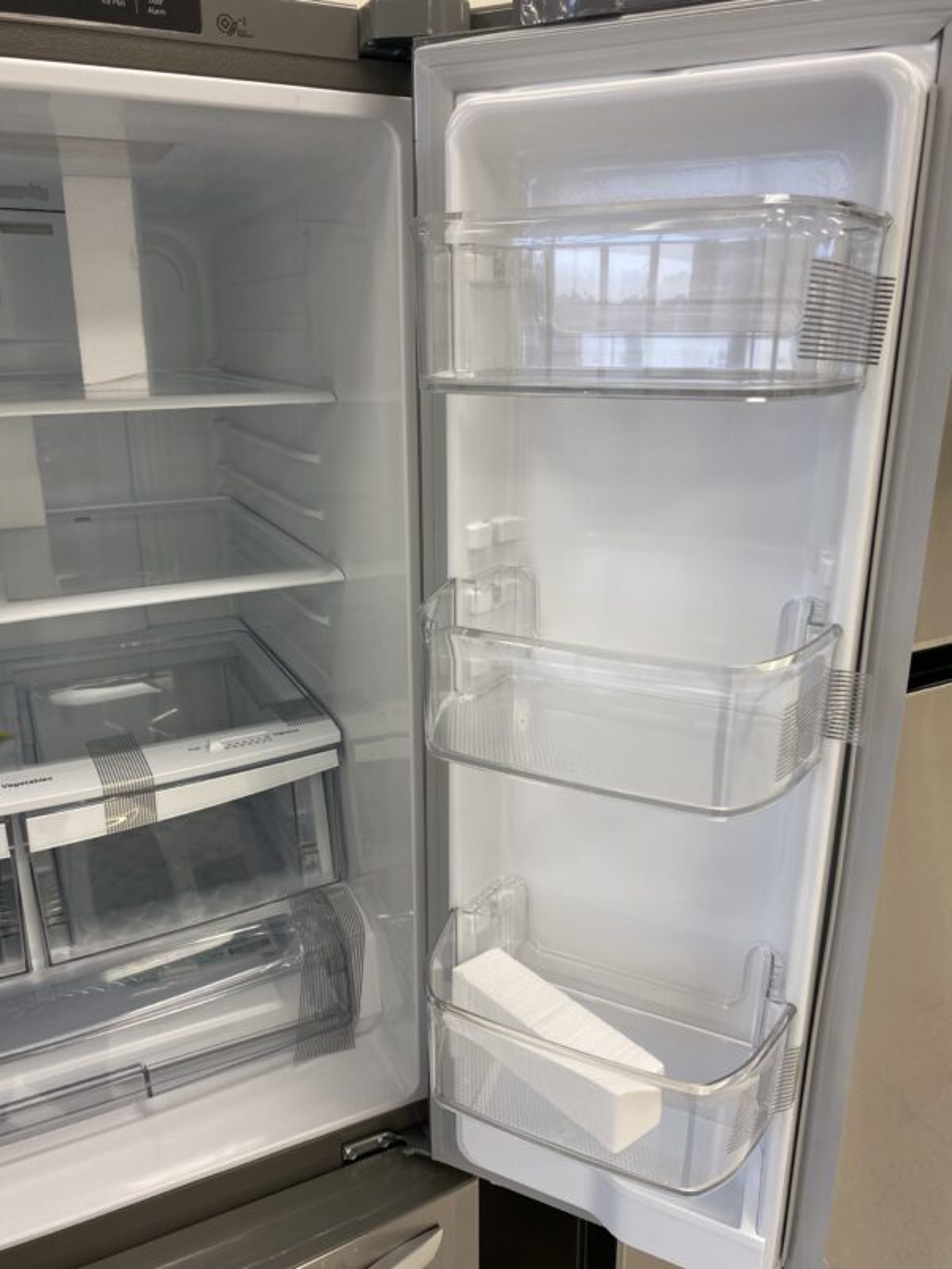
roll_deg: -0.1
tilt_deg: -18.5
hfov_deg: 53.1
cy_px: 634
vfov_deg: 67.3
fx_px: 953
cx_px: 476
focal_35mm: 26
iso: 50
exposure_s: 1/65
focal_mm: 4.25
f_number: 1.8
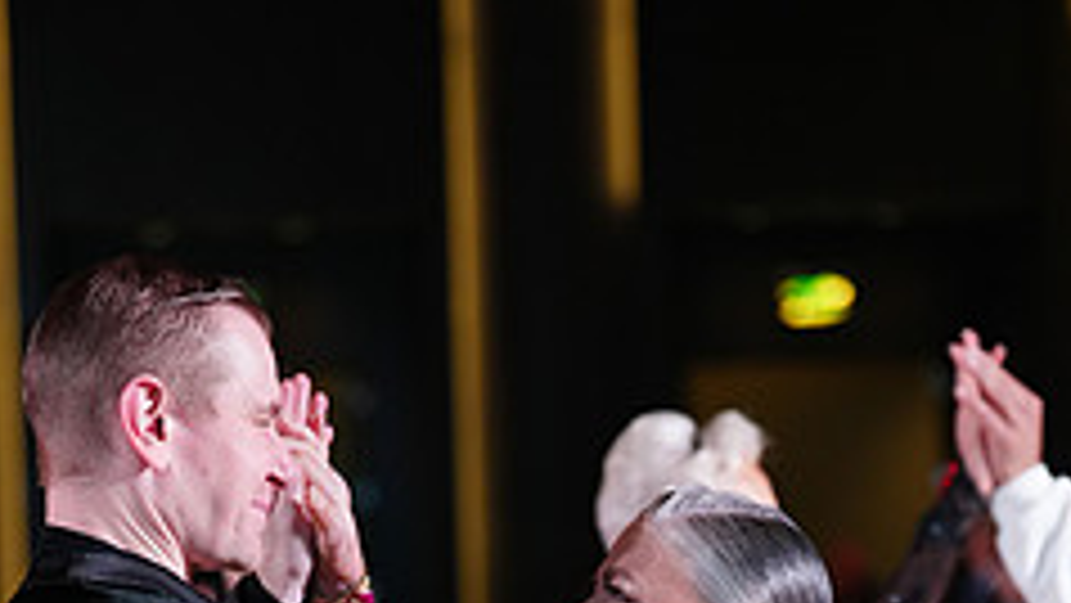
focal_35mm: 217
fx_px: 6164
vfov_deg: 5.5
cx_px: 488
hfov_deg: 9.9
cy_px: 1179
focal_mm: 85
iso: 1250
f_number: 2.8
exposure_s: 1/250
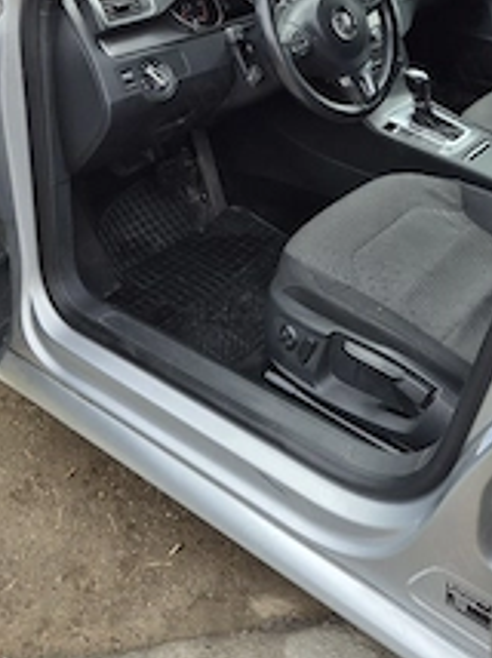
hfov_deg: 33.4
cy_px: 108
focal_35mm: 43
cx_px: 304
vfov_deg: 41.5
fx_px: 817
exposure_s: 1/588
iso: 25
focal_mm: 5.4
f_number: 1.8
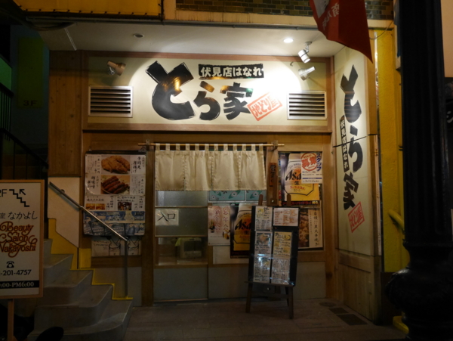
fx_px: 471
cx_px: 226
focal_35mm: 36
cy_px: 170
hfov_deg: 51.3
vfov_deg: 39.7
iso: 2500
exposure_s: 1/60
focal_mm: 18
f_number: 4.5
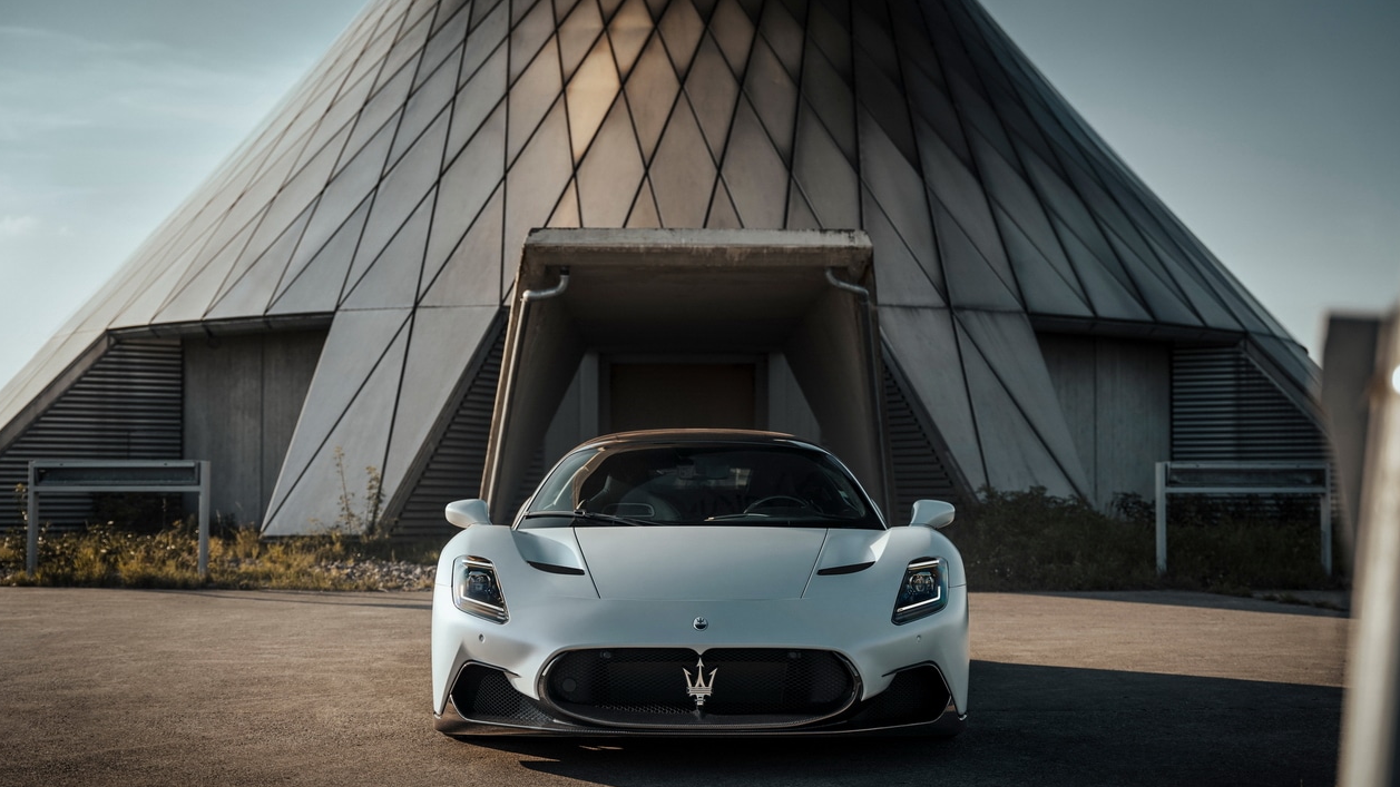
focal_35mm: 49
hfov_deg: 42.3
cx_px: 698
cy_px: 461
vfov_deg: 24.5
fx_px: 1810
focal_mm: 45.7
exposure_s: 1/320
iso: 50
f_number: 2.8
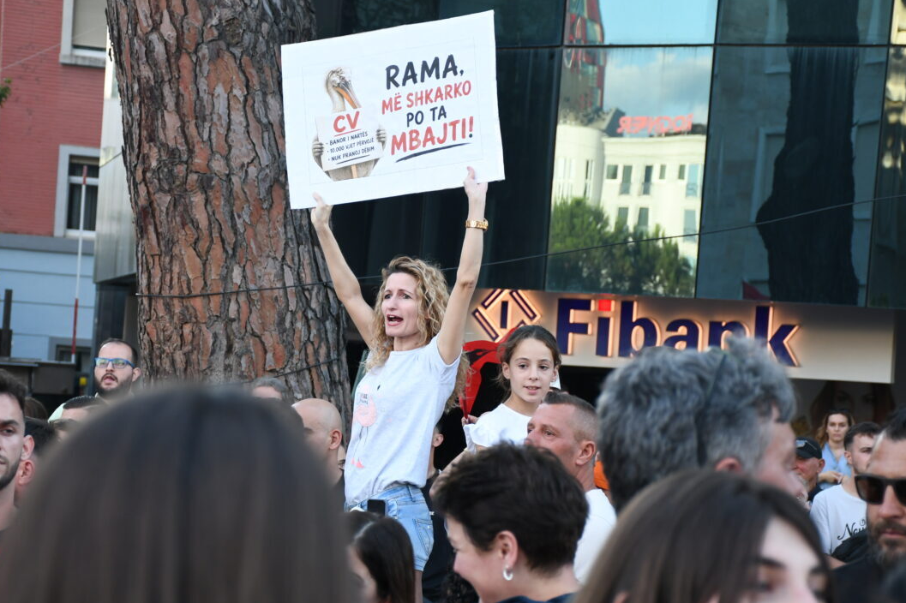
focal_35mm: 109
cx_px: 392
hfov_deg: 18.8
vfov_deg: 12.6
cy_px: 343
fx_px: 2742
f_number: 5.6
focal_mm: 60
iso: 640
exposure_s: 1/200
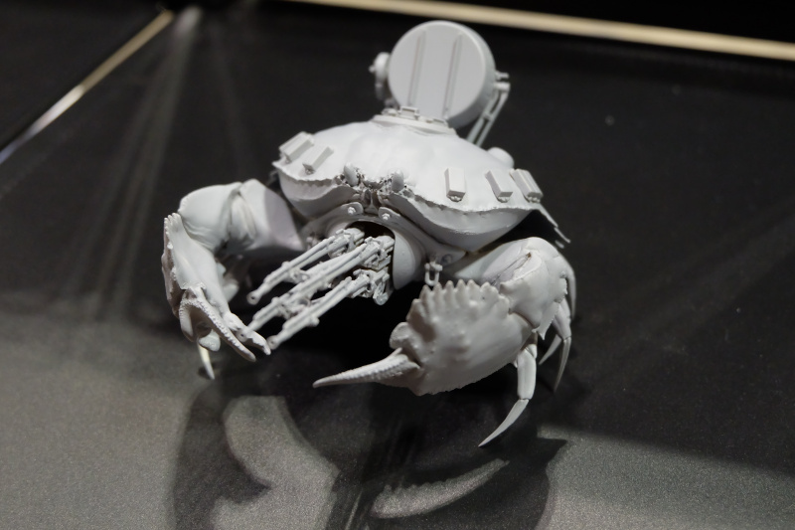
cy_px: 265
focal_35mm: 47
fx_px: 1038
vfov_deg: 28.6
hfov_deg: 41.9
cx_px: 398
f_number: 4.7
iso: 3200
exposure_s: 1/40
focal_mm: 31
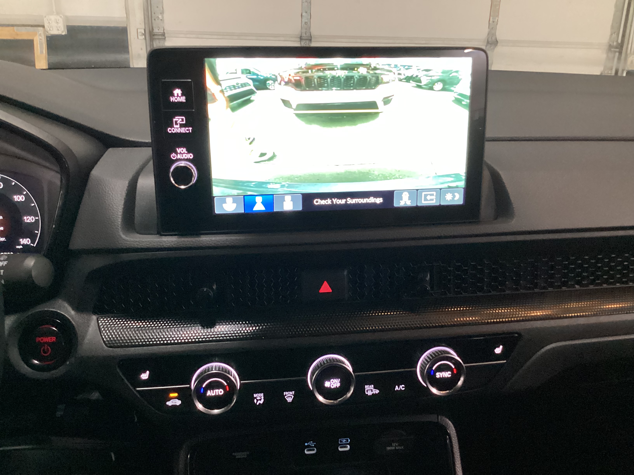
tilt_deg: -22.2
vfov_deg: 45.4
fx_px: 568
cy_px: 238
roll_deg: -2.2
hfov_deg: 58.4
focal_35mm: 31
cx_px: 317
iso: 250
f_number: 2.4
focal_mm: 3.3
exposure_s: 1/33
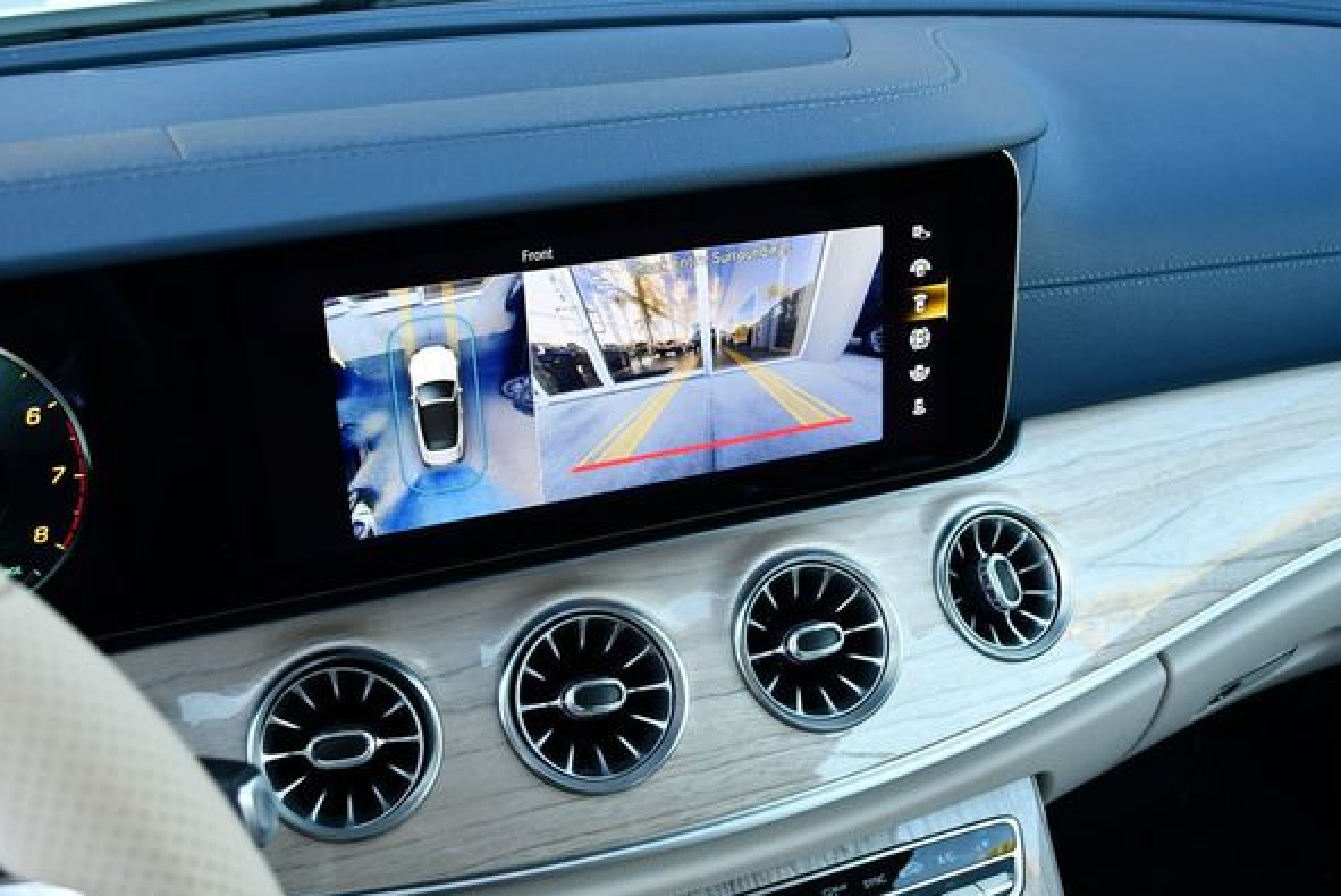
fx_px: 1454
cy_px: 463
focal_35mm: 39
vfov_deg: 34.3
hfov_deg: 49.5
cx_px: 663
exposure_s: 1/250
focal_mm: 18
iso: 720
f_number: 3.5
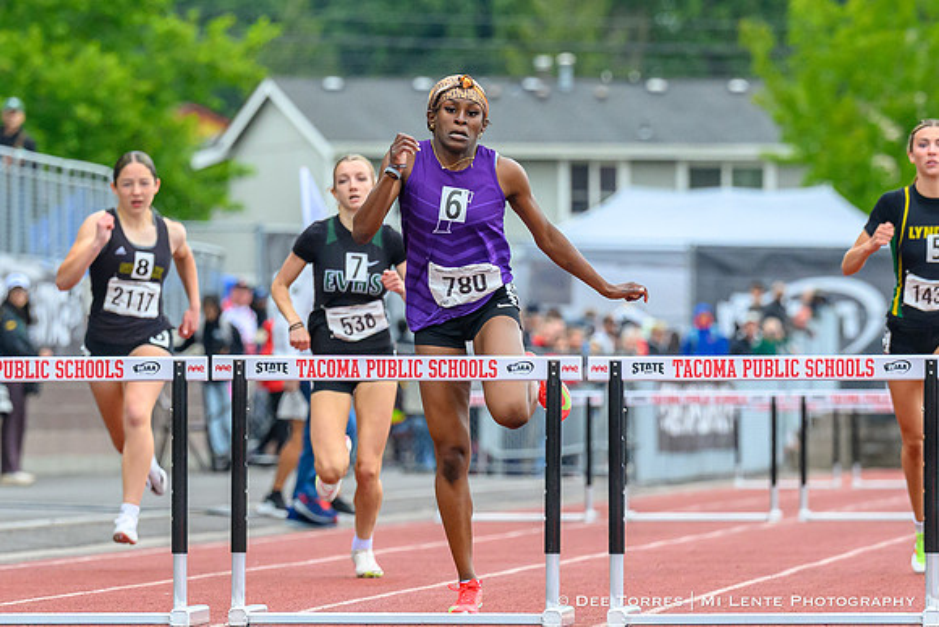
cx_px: 475
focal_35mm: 427
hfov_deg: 4.8
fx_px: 11137
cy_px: 376
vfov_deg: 3.2
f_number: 4.5
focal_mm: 200
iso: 1400
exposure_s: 1/1600
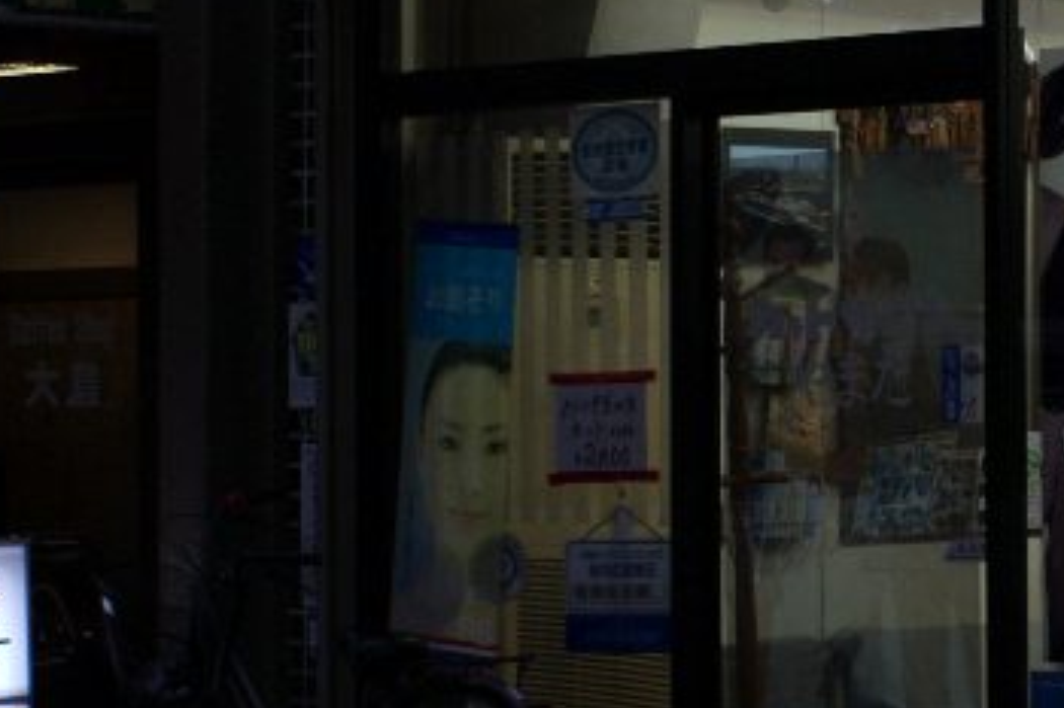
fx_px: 3545
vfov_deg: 11.4
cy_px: 340
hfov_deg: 16.7
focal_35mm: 120
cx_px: 1040
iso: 320
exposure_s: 1/50
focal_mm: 28
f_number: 5
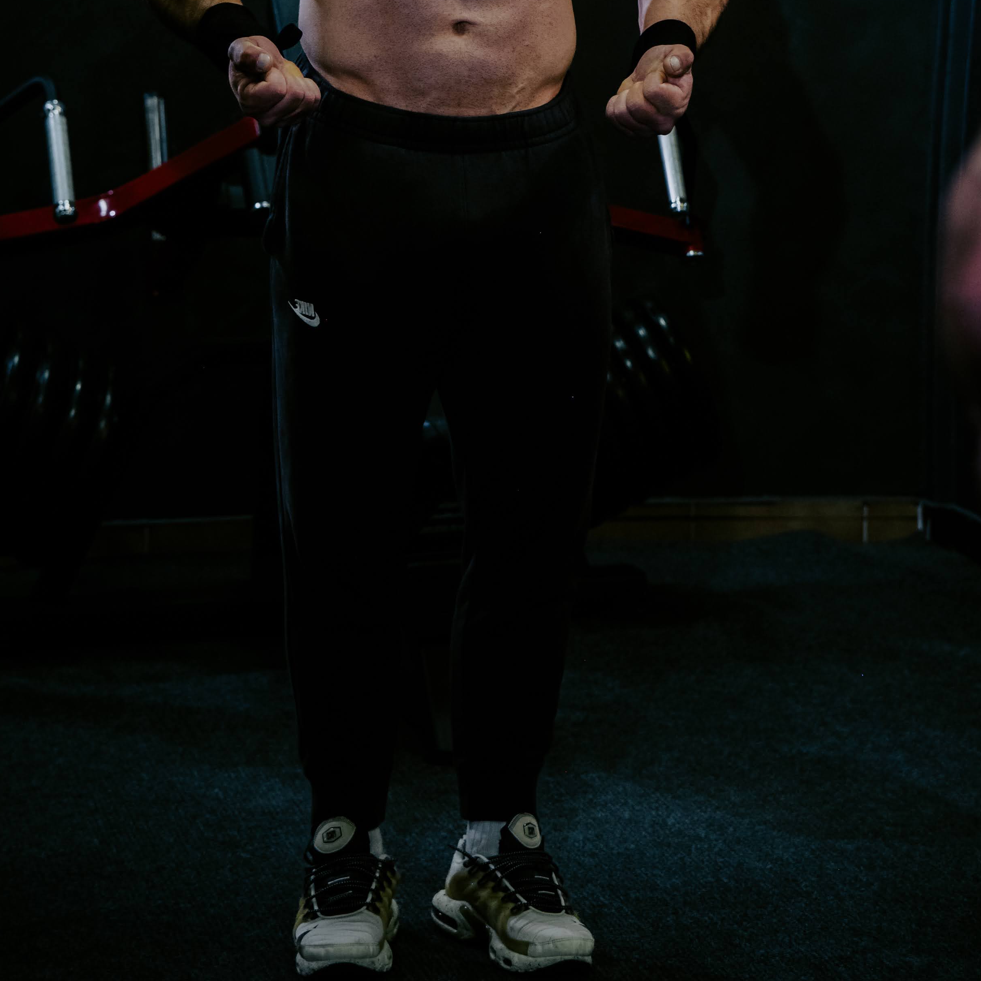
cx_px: 516
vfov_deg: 14.0
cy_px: 138
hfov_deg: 14.1
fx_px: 3976
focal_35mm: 124
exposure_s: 1/200
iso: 640
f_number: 4.5
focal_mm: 72
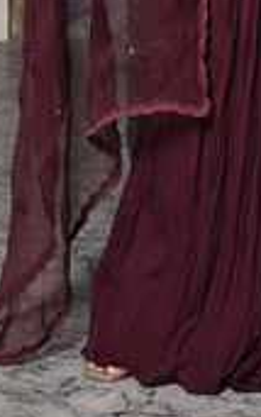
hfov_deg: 10.8
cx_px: 312
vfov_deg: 16.1
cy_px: -199
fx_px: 1353
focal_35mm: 119
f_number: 5
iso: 100
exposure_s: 1/200
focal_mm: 38
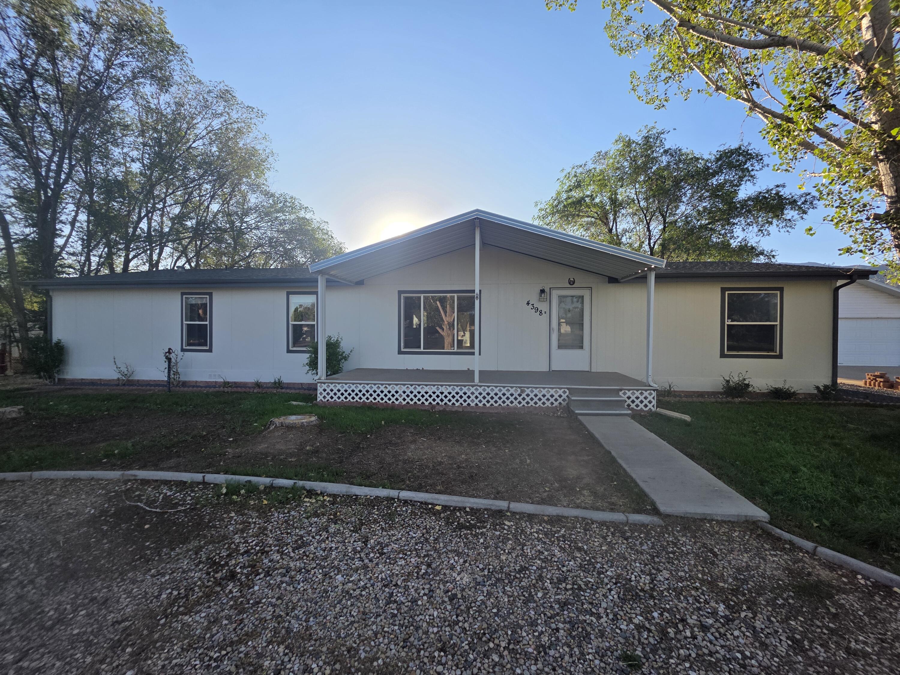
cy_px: 338
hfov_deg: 106.2
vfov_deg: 89.9
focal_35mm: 13
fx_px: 338
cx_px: 450
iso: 40
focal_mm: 2.2
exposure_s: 1/986
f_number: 1.9
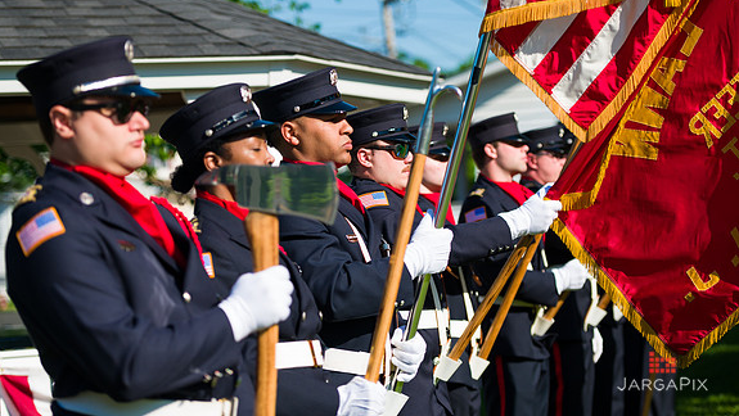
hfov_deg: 22.4
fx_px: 1862
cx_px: 368
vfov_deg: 12.8
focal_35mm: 95
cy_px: 171
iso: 200
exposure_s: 1/3200
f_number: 3.2
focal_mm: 90
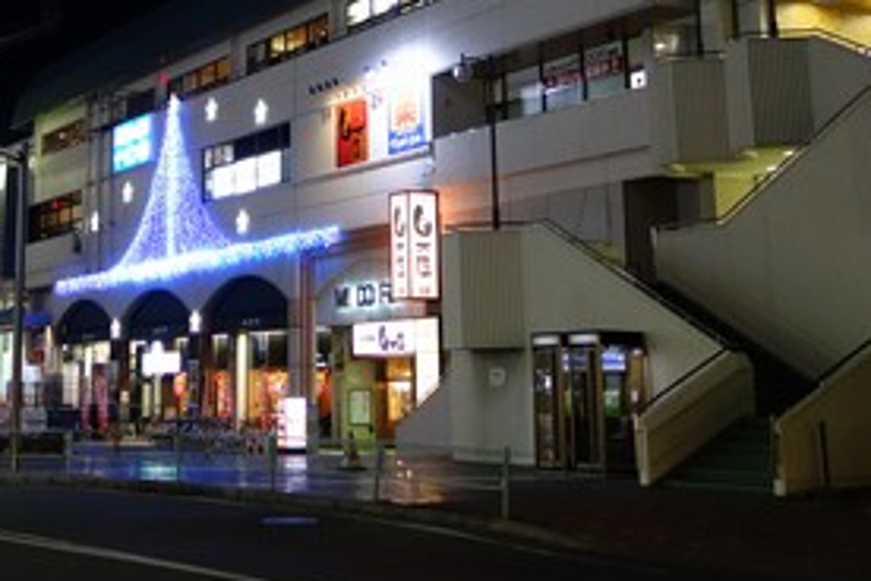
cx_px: 306
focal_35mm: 65
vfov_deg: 20.4
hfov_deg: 30.8
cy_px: 30
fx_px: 1573
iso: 800
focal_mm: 10.4
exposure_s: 1/60
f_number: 1.8
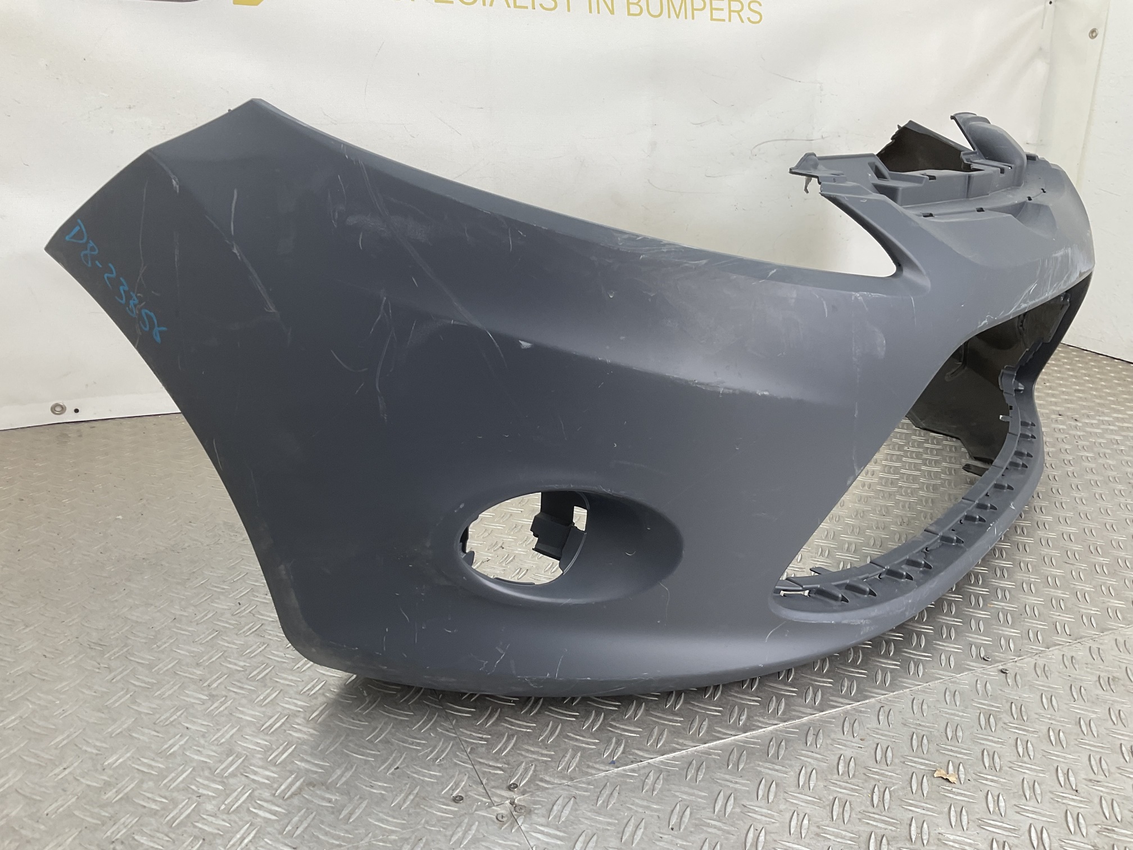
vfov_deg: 48.2
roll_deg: -4.8
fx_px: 949
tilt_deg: -19.6
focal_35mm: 29
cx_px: 566
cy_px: 425
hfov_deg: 61.7
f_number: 1.8
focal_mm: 3
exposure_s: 1/100
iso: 20
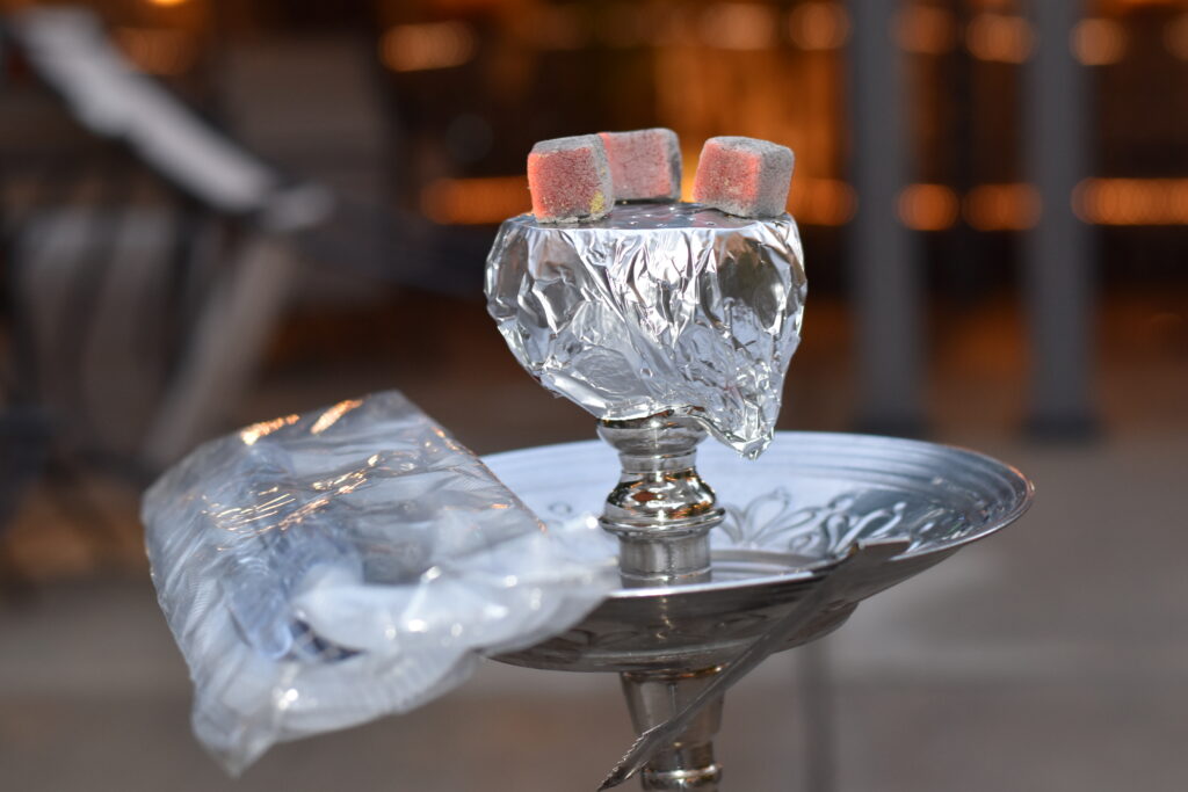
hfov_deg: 27.0
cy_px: 396
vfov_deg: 18.2
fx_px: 2475
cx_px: 594
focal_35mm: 75
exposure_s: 1/60
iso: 800
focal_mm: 50
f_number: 2.8
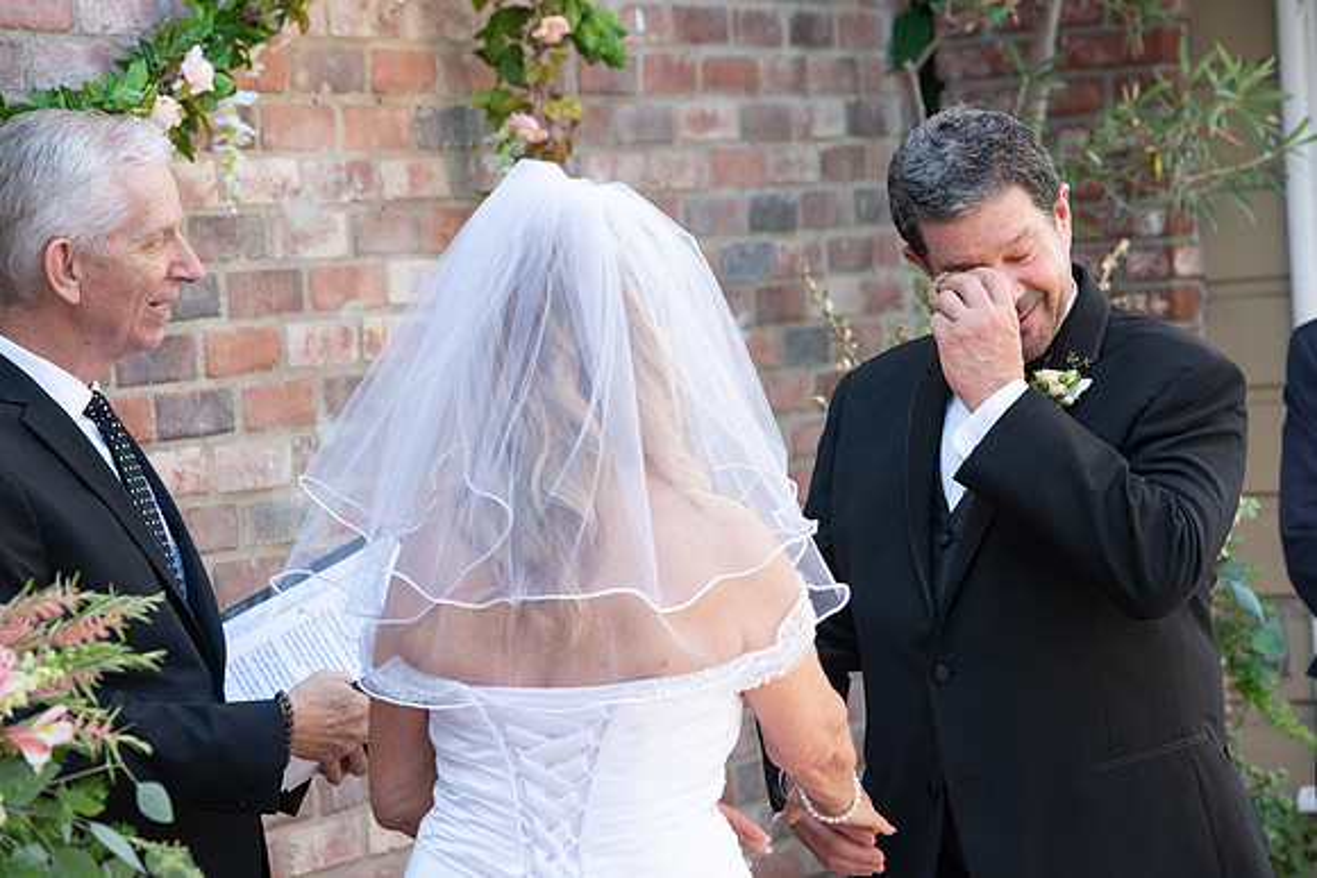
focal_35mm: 135
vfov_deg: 10.2
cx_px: 658
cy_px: 439
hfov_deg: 15.2
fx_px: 4940
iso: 1250
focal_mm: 135
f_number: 5.6
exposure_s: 1/640
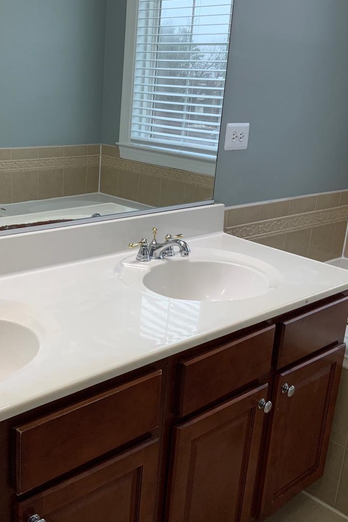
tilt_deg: -17.2
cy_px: 260
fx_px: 594
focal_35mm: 41
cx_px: 138
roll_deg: -3.5
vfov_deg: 47.4
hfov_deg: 32.5
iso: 50
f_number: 1.8
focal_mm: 3
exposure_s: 1/120
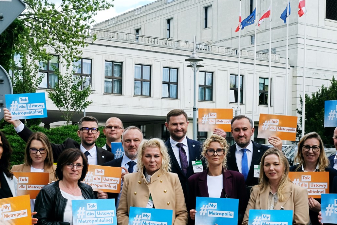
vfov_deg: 21.5
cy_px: 152
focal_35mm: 63
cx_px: 205
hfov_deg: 31.8
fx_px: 590
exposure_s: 1/125
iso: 200
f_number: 11
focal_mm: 26.6
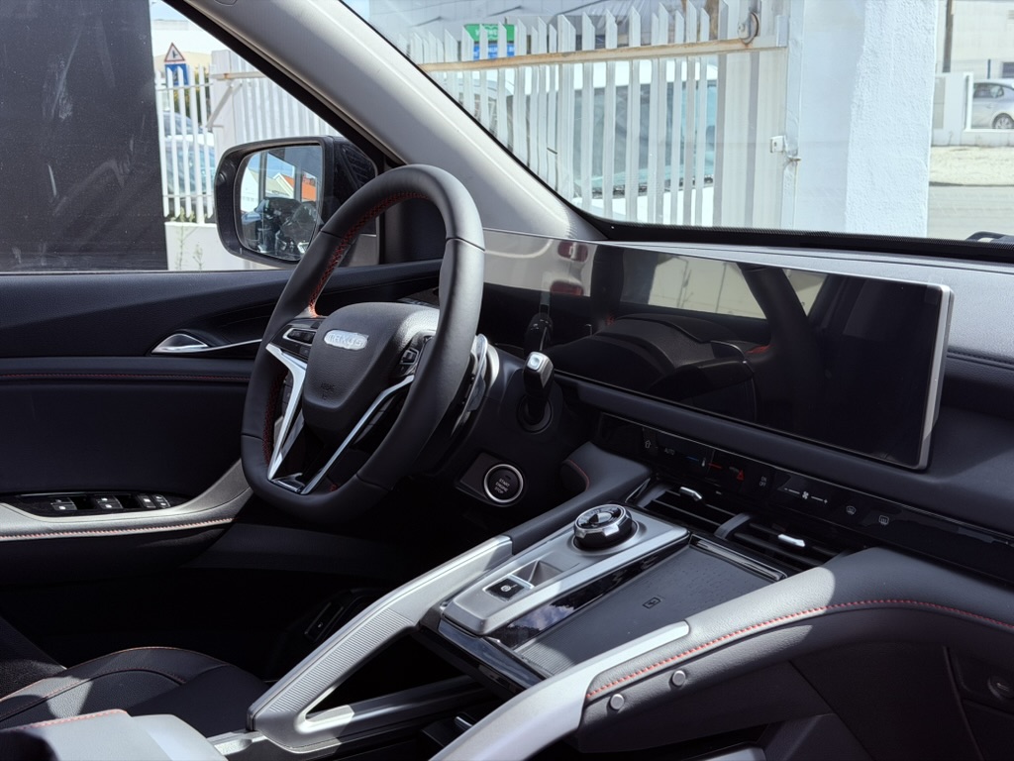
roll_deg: +1.6
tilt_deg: -13.0
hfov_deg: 39.7
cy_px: 380
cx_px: 507
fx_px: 1406
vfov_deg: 30.3
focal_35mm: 48
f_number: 1.78
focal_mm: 6.76
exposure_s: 1/1116
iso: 64
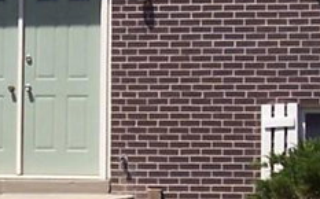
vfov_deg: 7.0
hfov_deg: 11.2
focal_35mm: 186
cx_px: 58
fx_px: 1620
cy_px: 147
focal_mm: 5.6
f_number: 5.6
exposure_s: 1/500
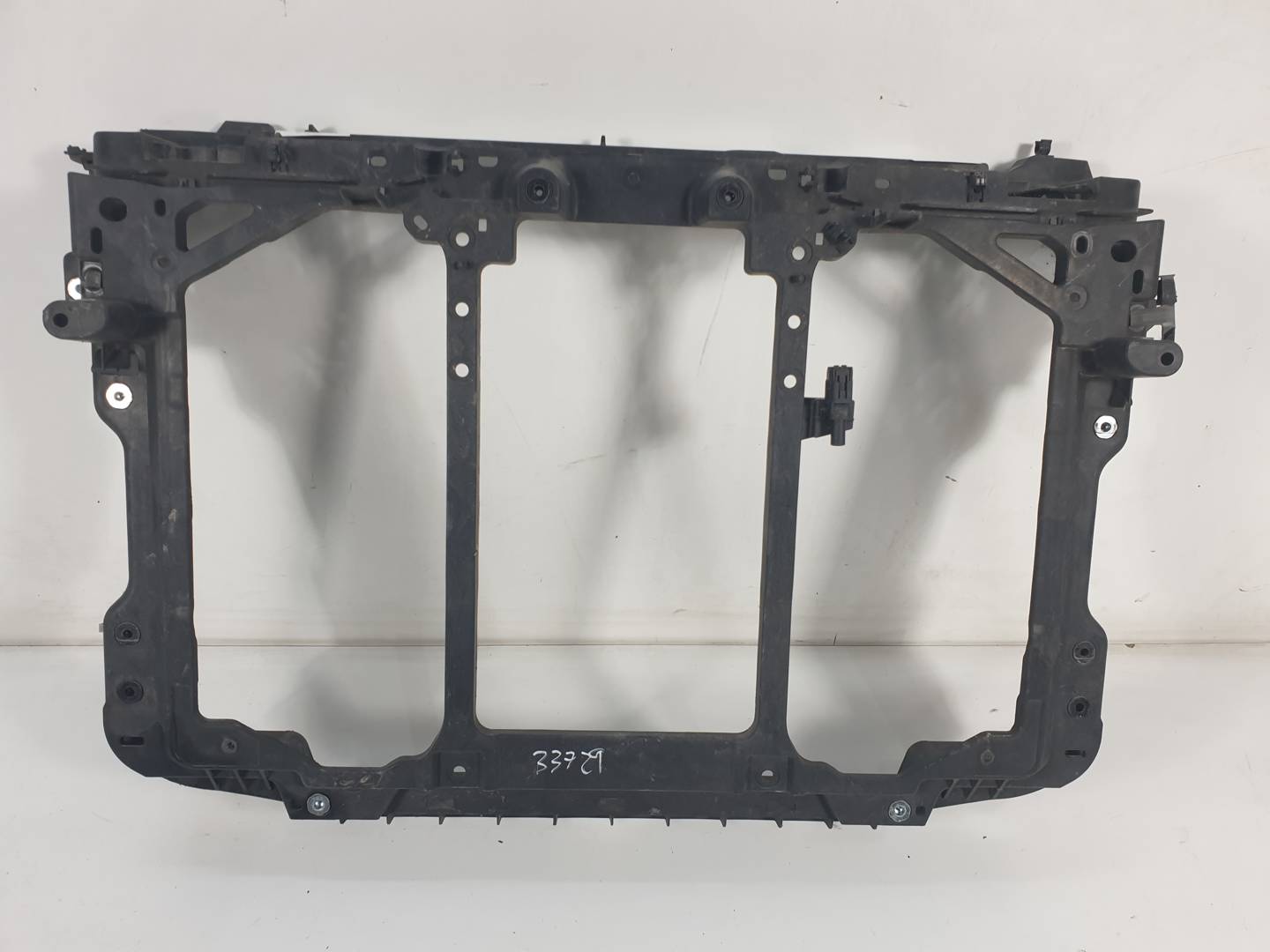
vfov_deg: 53.1
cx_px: 635
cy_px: 476
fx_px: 954
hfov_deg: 67.3
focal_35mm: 26
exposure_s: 1/100
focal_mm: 4.3
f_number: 2.4
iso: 80
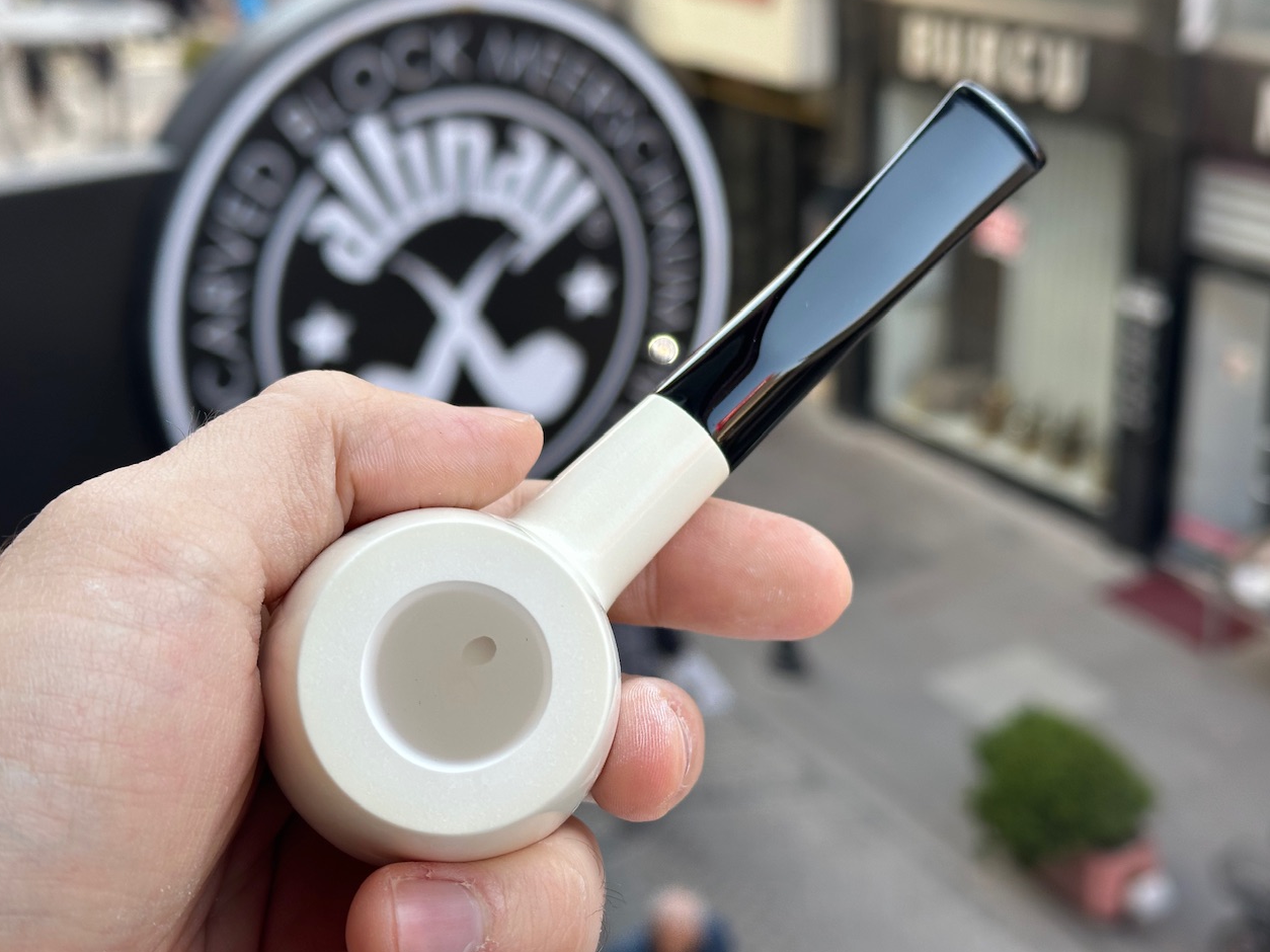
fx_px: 1797
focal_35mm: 49
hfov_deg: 38.9
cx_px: 625
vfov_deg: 29.7
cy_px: 472
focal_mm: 6.86
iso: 64
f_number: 1.78
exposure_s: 1/482
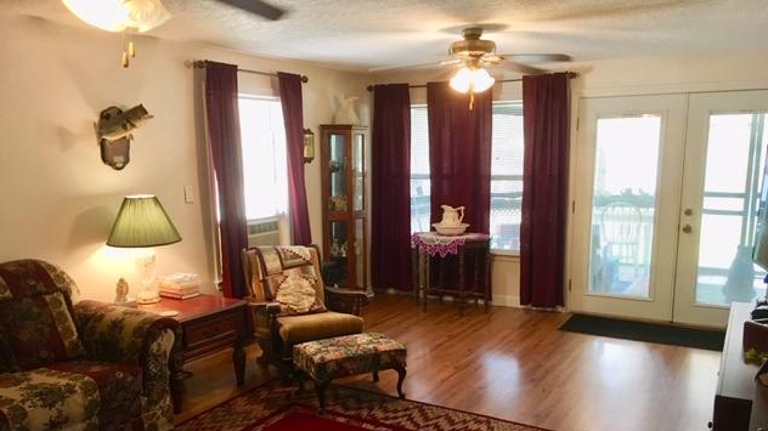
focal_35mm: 32
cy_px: 273
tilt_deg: -12.2
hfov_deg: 61.0
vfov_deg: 36.4
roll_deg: +1.2
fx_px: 651
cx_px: 388
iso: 125
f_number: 2.2
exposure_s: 1/30
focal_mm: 4.15
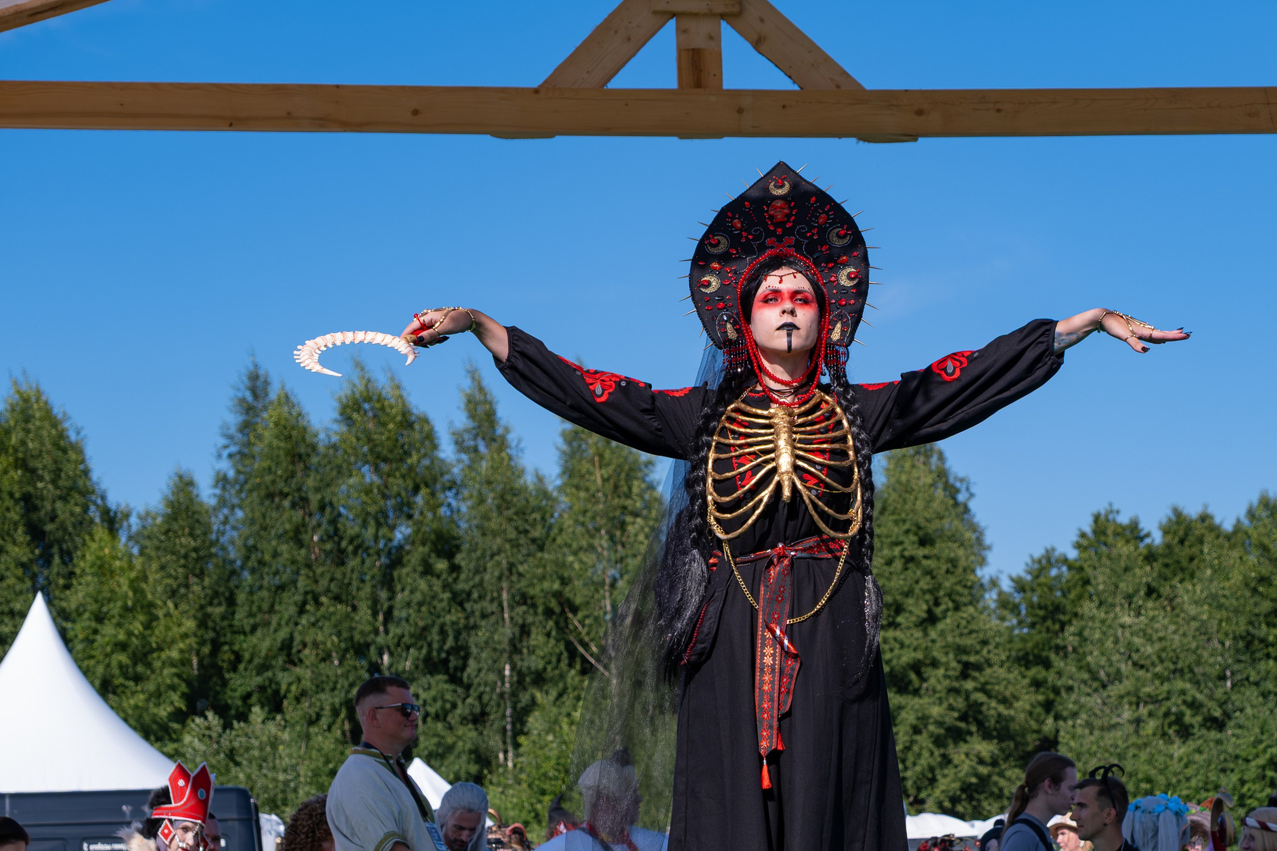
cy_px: 564
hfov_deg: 21.6
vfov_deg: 14.5
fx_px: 3334
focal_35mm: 94
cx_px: 809
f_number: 4
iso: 160
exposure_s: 1/1250
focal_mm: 42.7
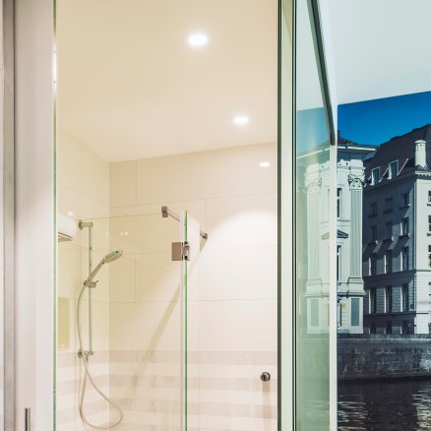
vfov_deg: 42.2
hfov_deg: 43.6
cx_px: 168
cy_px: 335
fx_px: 535
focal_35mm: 38
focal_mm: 17
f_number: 11
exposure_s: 1
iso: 100
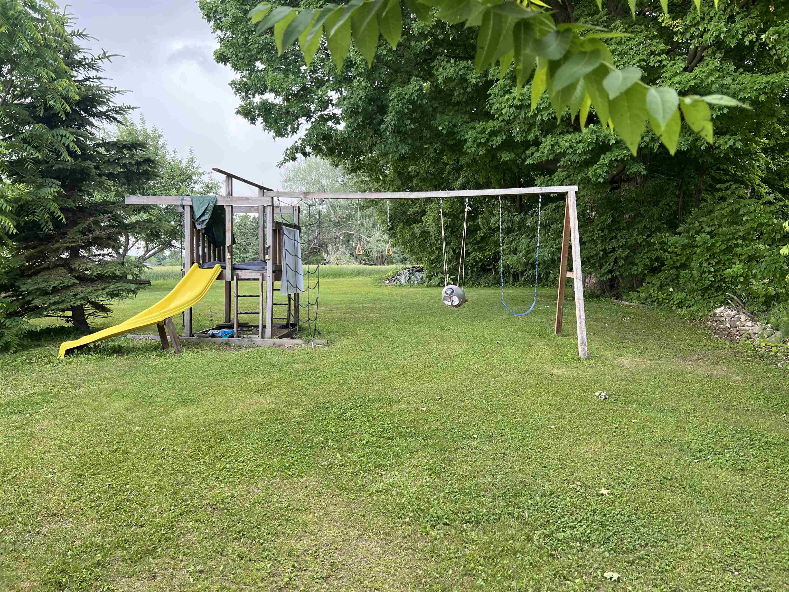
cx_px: 394
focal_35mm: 26
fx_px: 593
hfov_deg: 67.3
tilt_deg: -5.1
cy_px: 296
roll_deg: +0.1
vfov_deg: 53.1
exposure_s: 1/121
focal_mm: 5.7
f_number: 1.5
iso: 64
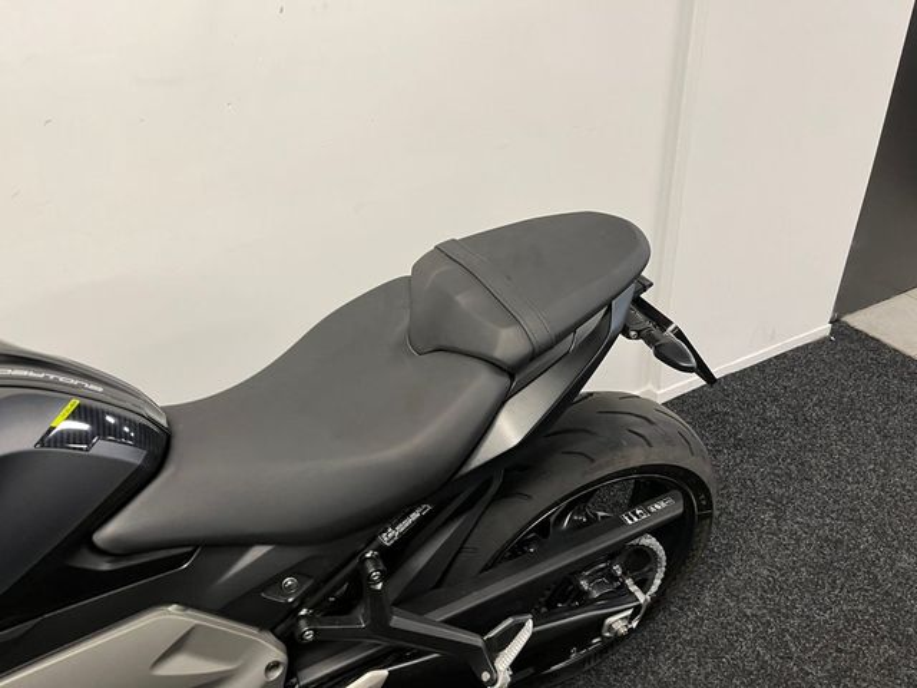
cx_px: 458
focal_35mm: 26
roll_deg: +5.0
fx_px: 689
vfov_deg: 53.1
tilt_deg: -32.9
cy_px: 344
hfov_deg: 67.3
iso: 100
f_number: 1.6
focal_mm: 5.1
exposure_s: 1/50
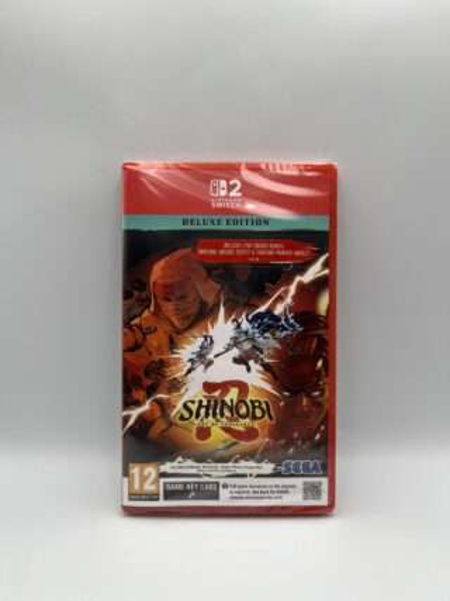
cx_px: 225
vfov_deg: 67.3
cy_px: 300
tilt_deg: -12.0
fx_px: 451
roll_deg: -1.2
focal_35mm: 26
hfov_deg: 53.0
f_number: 1.6
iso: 50
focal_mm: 5.1
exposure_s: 1/714
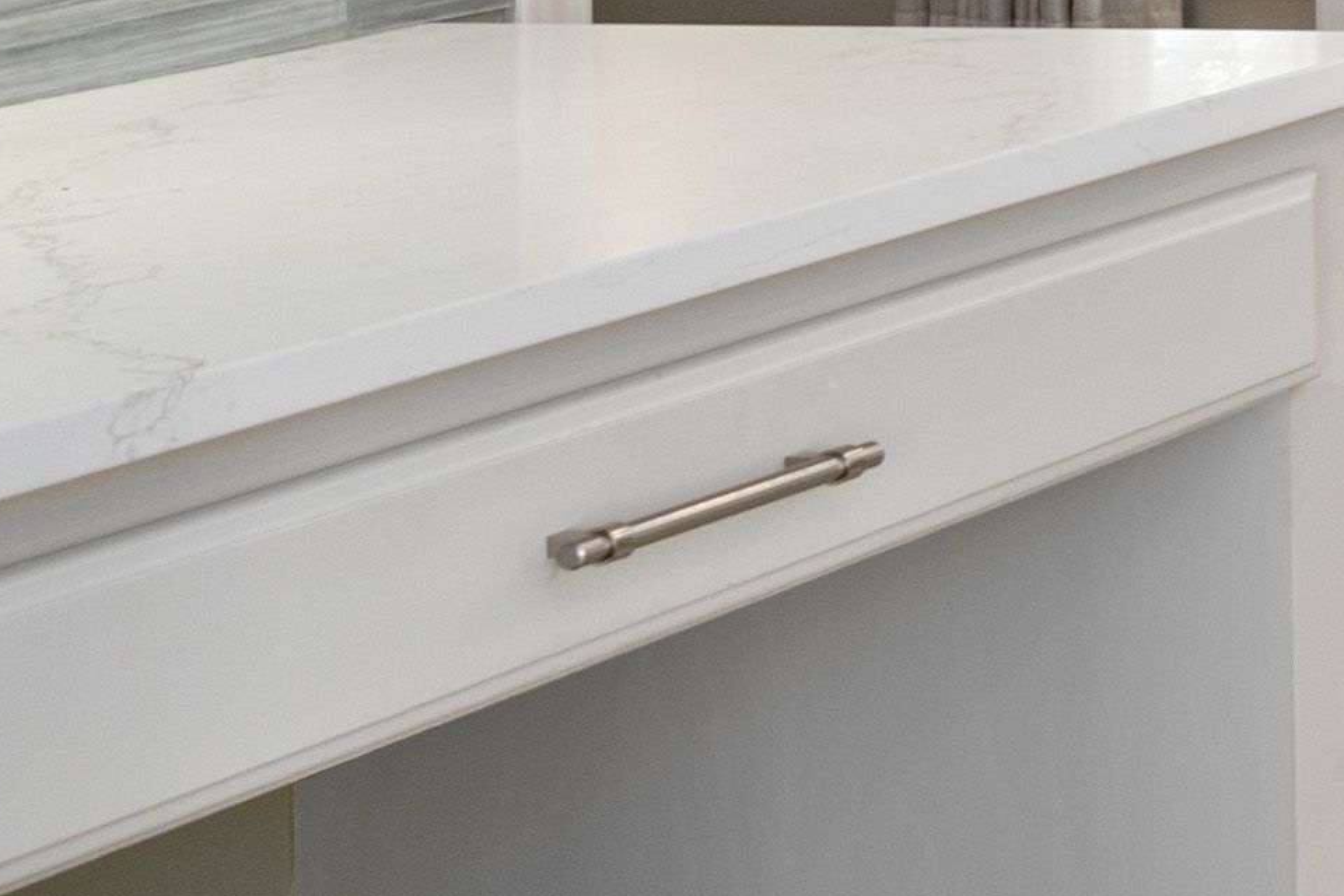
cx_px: 3998
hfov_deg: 11.6
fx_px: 3733
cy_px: -587
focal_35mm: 100
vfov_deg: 12.7
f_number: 8
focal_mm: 16
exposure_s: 1/5
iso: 320
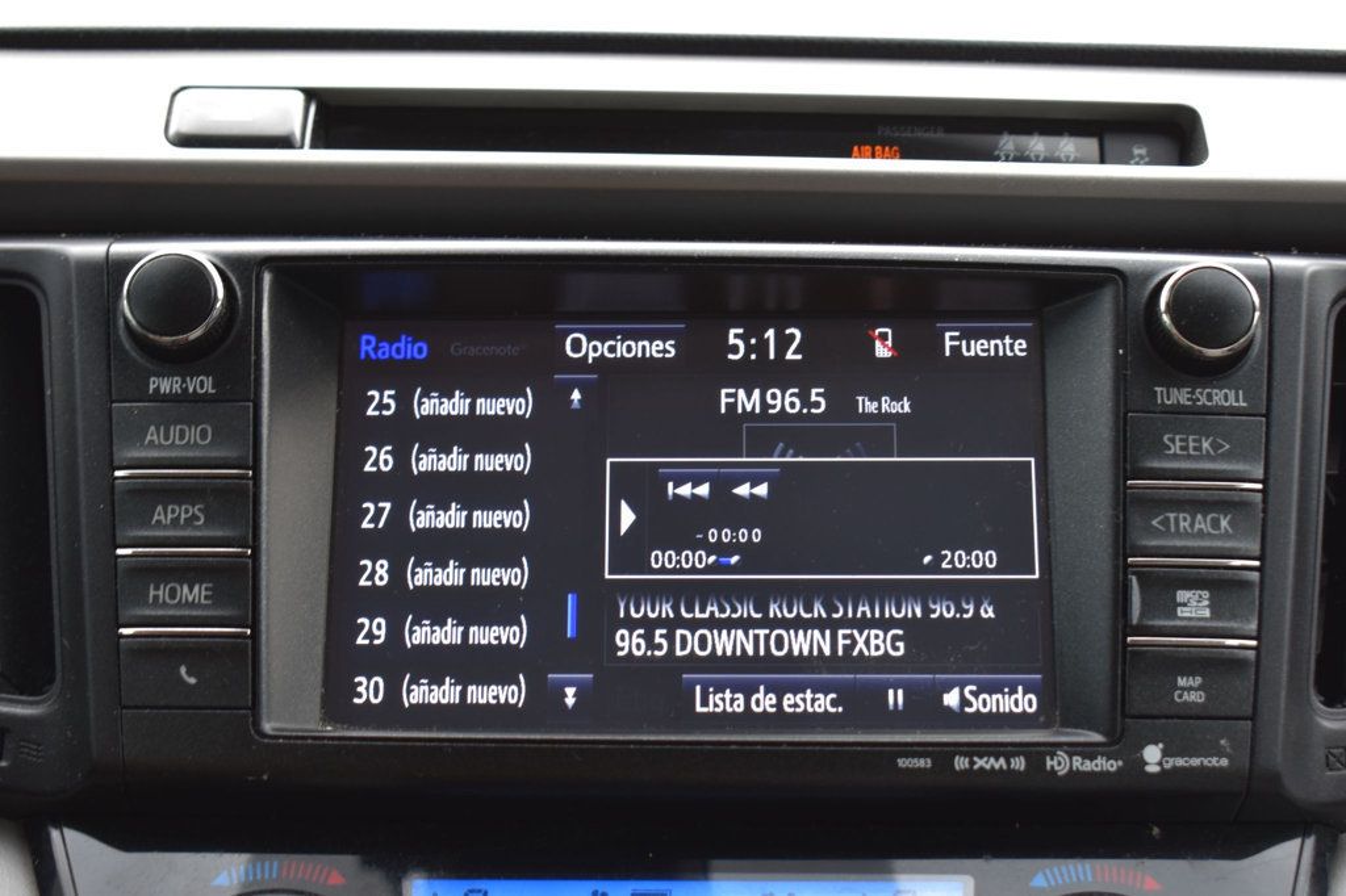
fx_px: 2355
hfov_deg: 31.9
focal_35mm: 63
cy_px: 448
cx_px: 673
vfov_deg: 21.6
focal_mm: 42
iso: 400
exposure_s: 1/20
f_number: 6.3
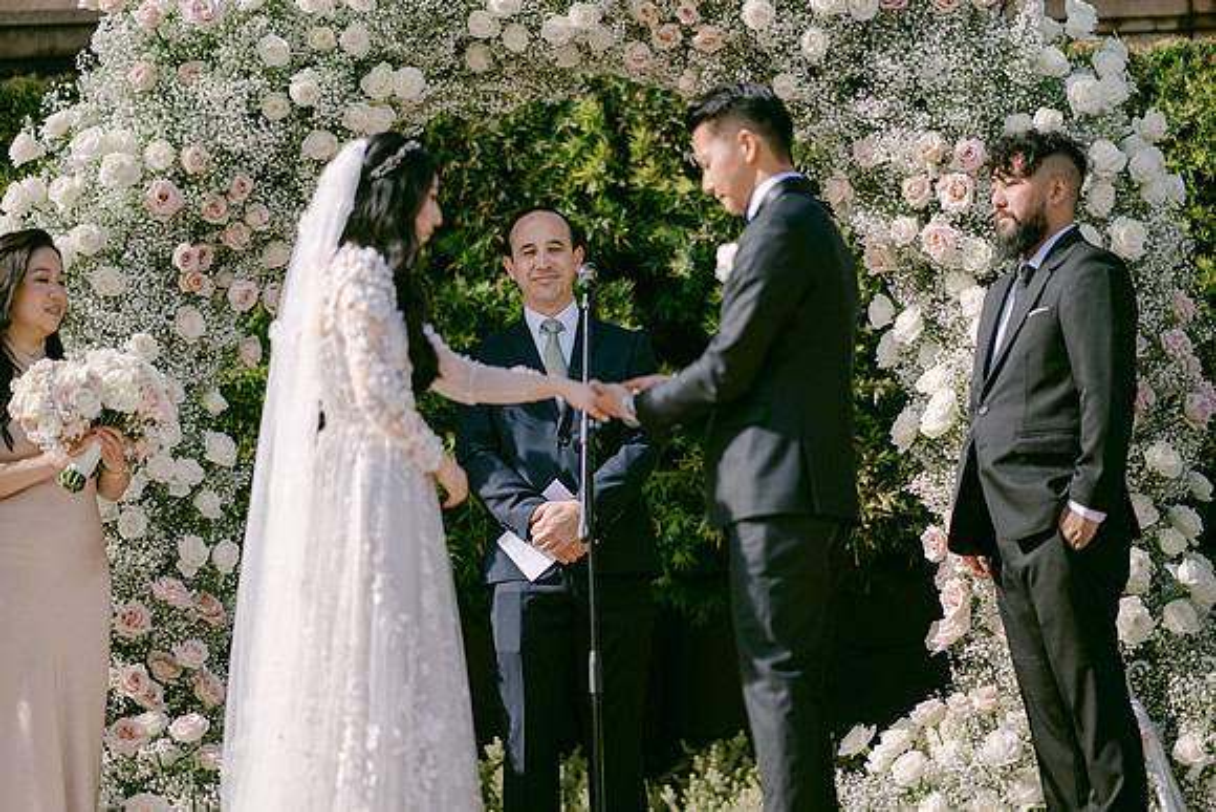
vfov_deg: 13.0
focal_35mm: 105
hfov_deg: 19.5
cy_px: 406
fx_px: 3547
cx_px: 608
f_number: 1.4
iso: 100
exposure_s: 1/5000
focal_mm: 105
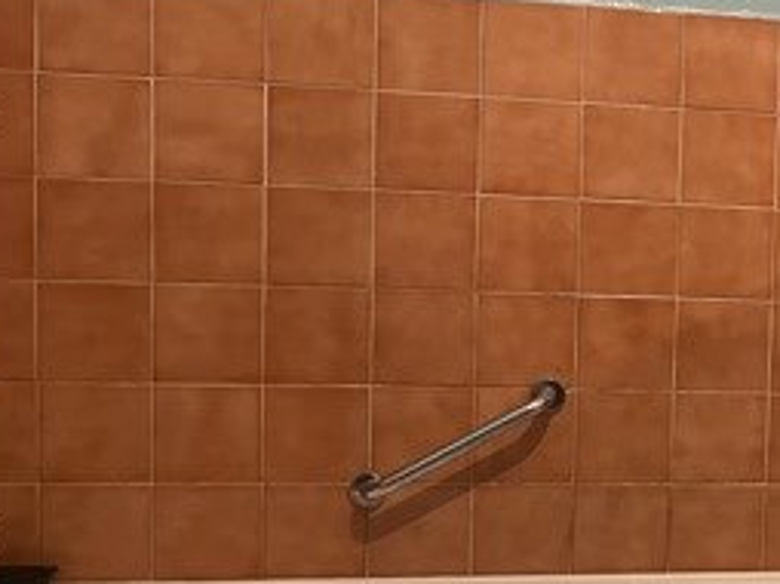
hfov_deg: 21.0
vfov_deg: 17.9
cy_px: 350
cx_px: 1090
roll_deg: -3.0
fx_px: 1846
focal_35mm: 82
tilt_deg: -7.5
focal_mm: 5.1
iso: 250
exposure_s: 1/50
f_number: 1.6
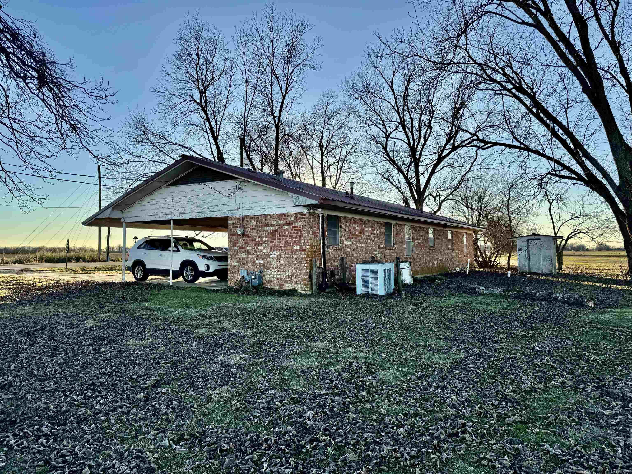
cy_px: 237
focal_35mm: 24
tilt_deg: +0.8
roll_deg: -0.1
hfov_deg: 71.6
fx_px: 438
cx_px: 316
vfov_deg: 56.8
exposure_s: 1/2959
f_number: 1.78
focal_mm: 6.76
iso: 80
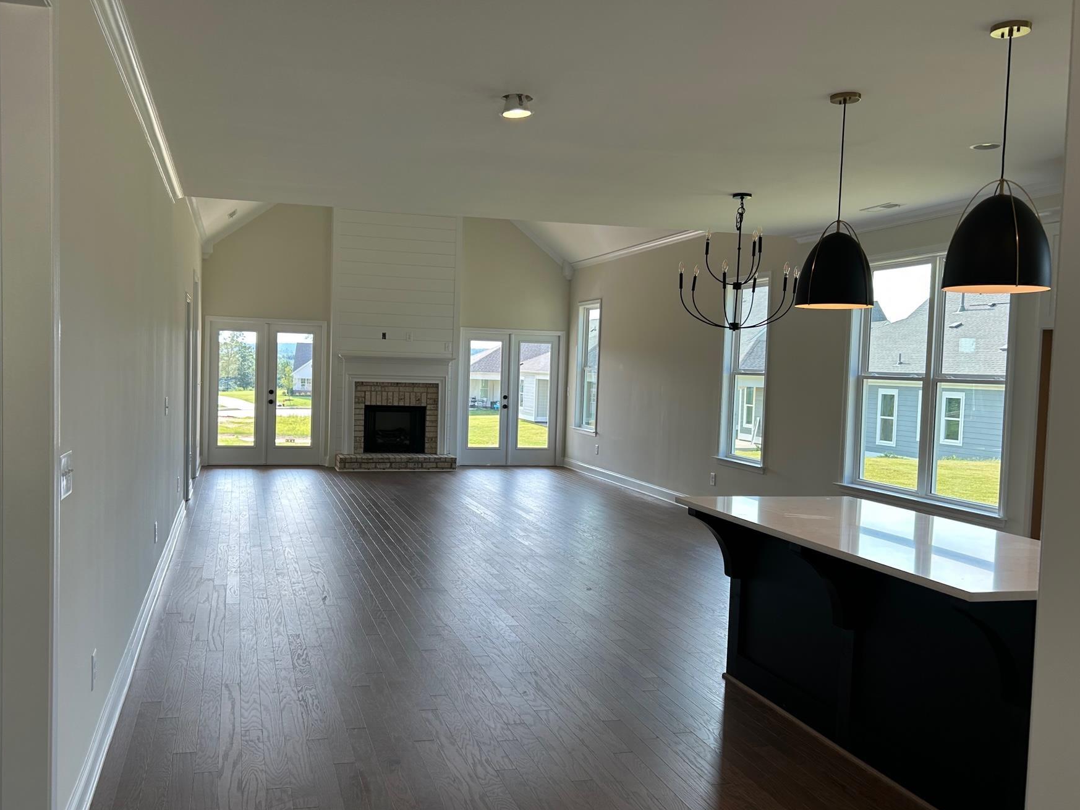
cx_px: 470
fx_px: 936
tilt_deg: -2.7
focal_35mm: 30
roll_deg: -1.2
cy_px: 403
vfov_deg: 46.8
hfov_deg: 59.8
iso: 40
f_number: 1.5
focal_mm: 5.7
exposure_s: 1/244
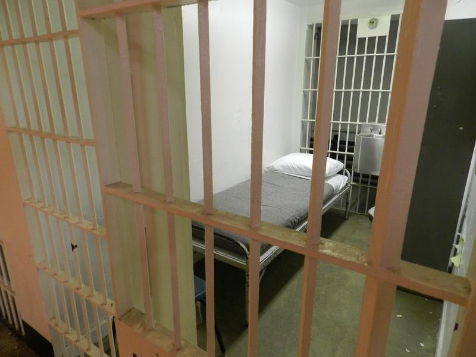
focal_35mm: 23
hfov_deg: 73.9
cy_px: 178
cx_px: 238
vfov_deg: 58.9
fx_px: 316
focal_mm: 4
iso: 400
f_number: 3.4
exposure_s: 1/20
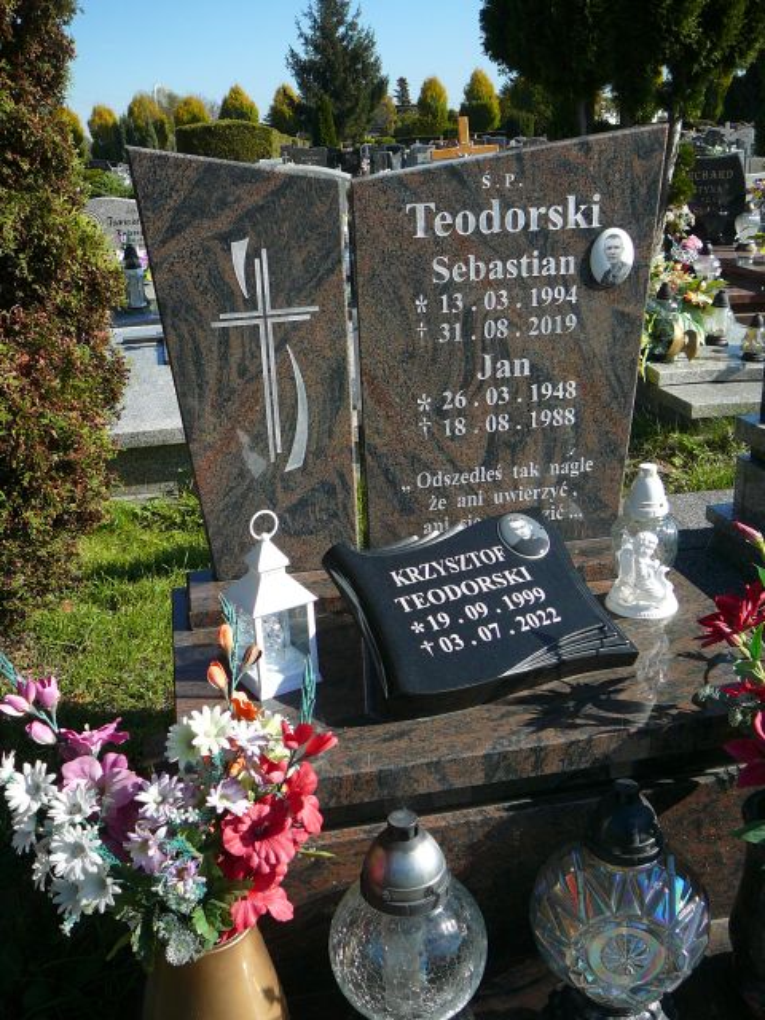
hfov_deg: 40.7
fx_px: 1031
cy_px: 510
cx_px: 382
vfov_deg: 52.6
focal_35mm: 35
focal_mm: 5.2
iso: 80
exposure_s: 1/1000
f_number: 2.8
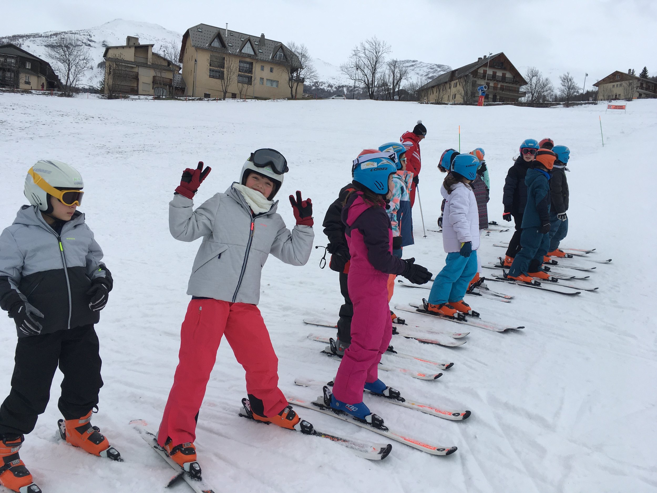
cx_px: 328
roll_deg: -5.0
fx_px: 550
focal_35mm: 29
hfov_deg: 61.7
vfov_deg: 48.2
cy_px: 246
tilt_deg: -4.2
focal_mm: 4.15
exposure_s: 1/1425
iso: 25
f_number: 2.2
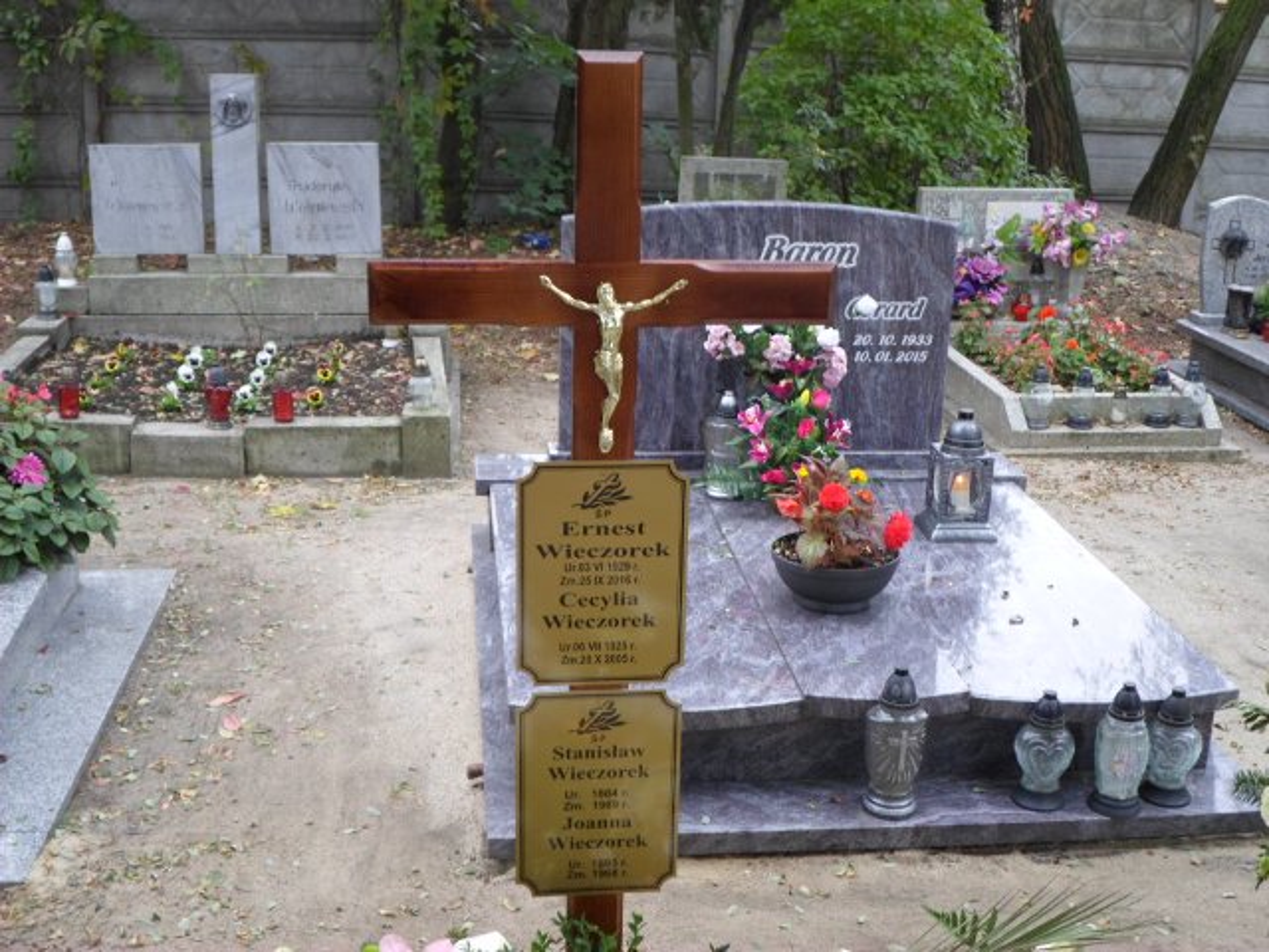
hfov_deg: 43.9
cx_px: 634
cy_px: 476
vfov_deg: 33.6
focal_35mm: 43
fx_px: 1576
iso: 80
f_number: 3.2
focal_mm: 7.8
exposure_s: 1/45
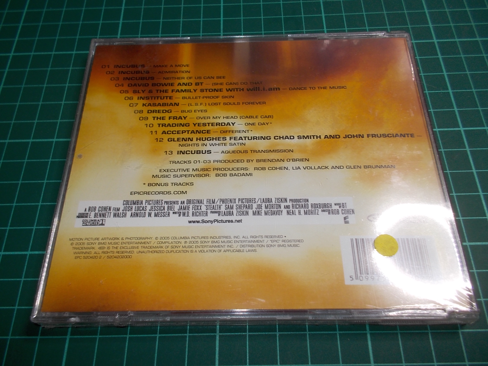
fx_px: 409
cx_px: 244
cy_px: 183
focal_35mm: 29
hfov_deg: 61.7
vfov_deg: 48.2
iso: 80
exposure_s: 1/30
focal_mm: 4.1
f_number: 3.3
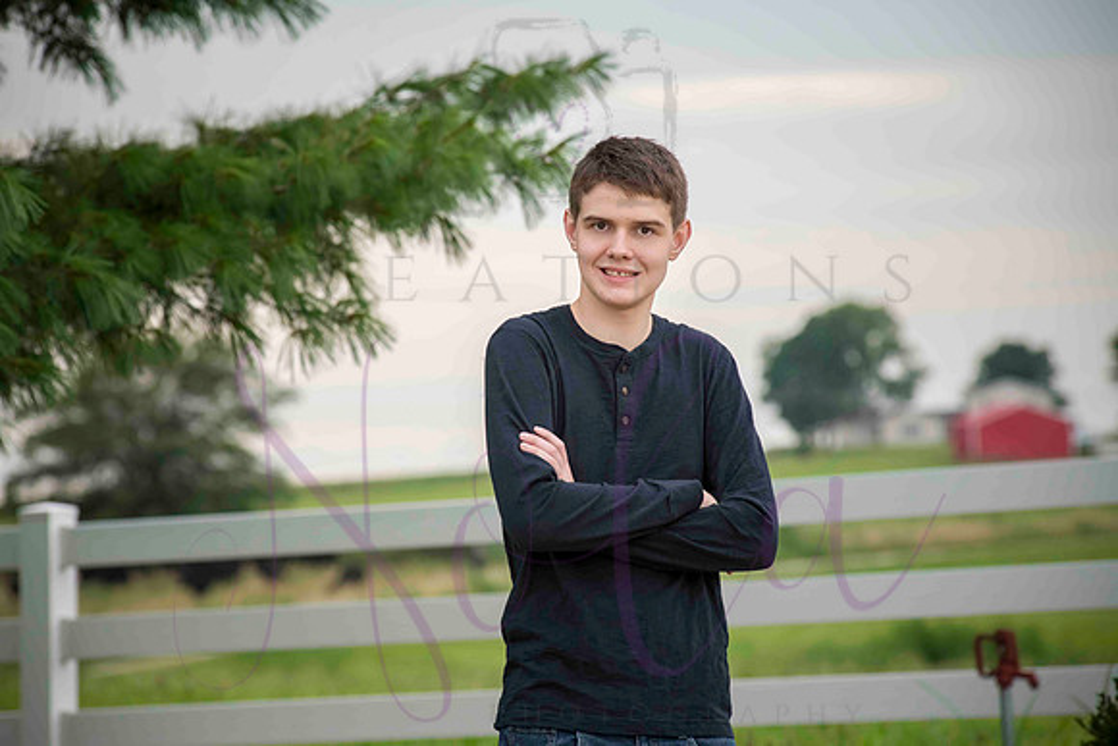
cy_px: 373
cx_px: 559
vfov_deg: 6.9
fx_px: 6212
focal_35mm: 200
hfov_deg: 10.3
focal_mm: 200
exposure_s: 1/320
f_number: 8
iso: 640
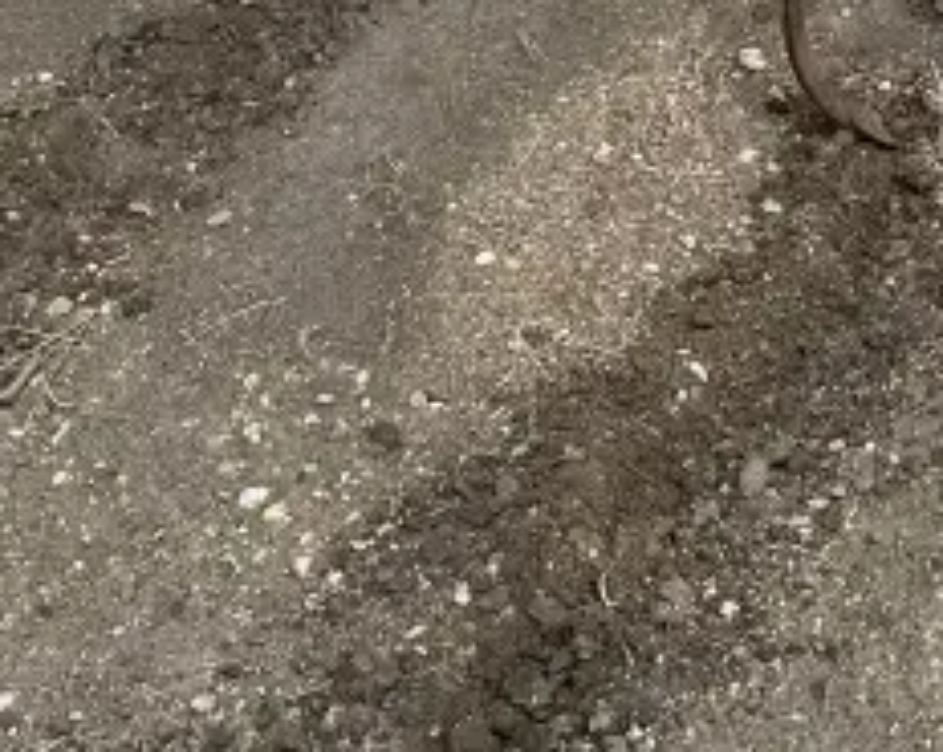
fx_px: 2704
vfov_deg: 14.6
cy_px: -423
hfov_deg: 19.3
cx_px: 923
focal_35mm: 97
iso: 80
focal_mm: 6.86
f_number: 1.78
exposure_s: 1/3247
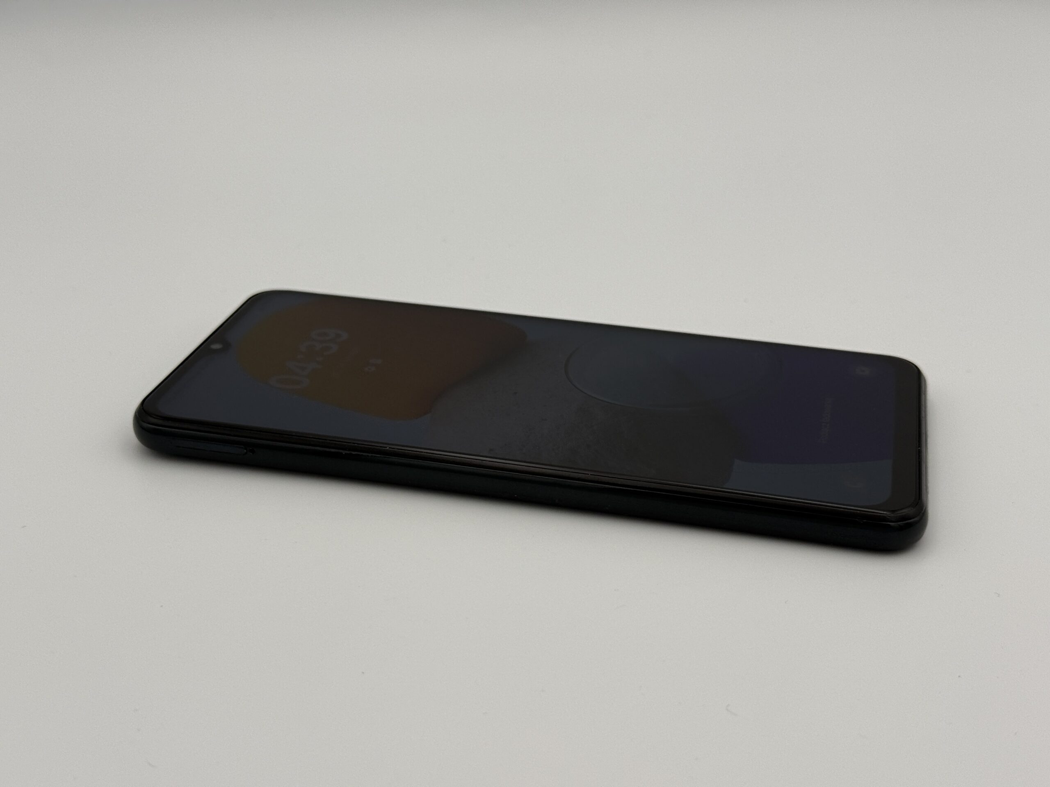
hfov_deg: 39.7
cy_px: 394
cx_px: 525
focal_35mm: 48
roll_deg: -0.8
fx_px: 1456
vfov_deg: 30.3
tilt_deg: -26.0
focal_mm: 6.76
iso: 64
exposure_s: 1/1070
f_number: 1.78
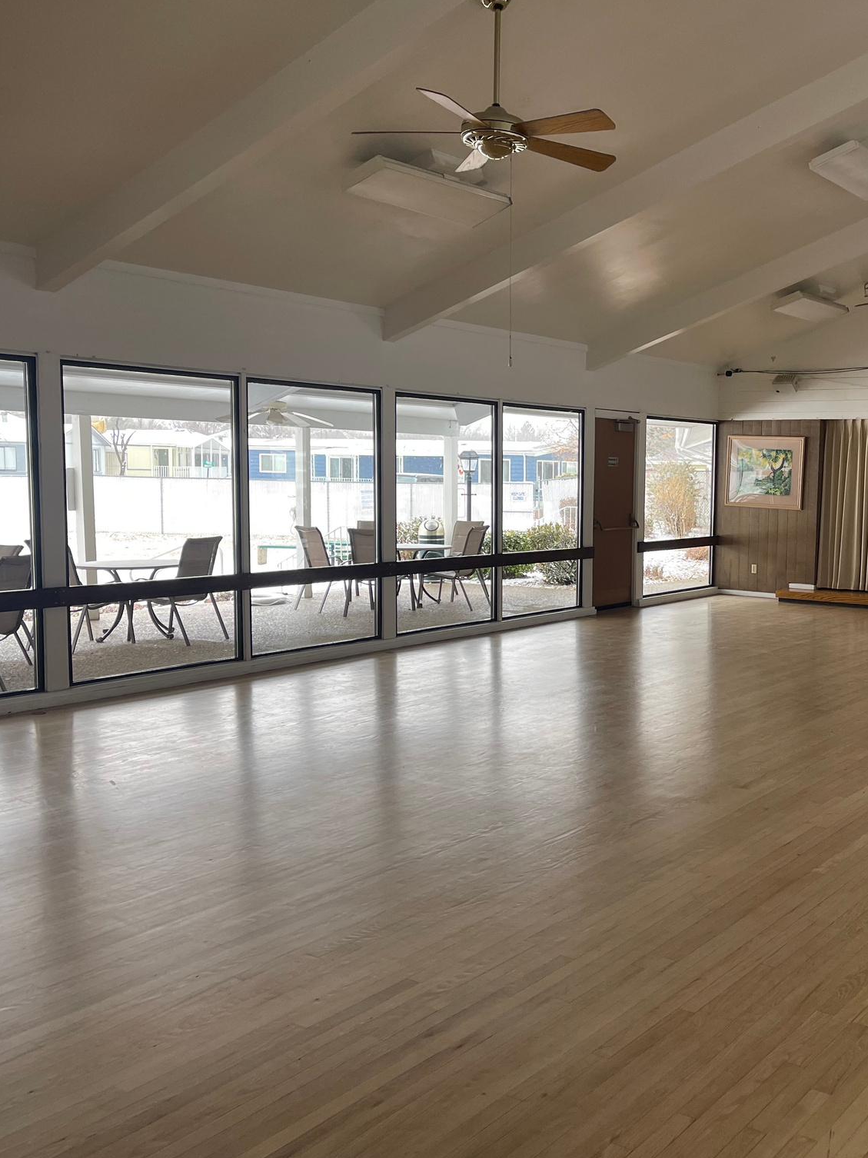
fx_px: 1137
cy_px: 587
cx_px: 638
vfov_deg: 54.0
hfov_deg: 40.7
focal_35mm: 34
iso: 80
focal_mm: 5.1
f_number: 1.6
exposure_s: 1/120
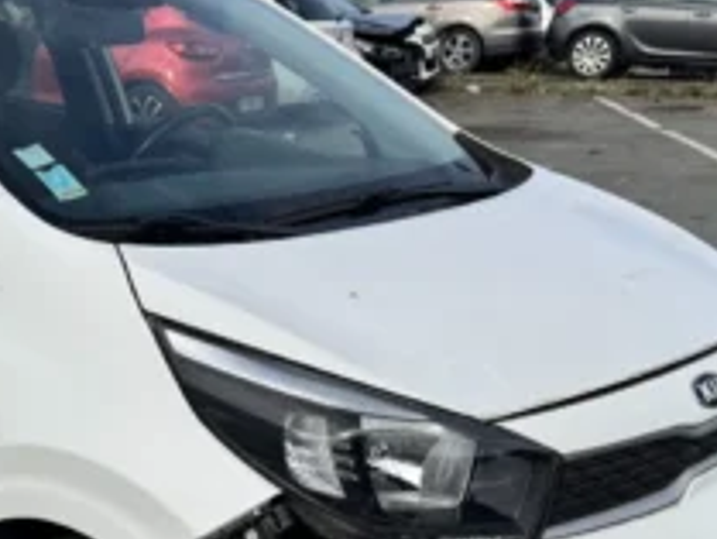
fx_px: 1430
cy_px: 436
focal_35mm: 69
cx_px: 168
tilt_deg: -14.3
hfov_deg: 27.7
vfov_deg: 21.1
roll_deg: -0.5
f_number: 1.78
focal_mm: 6.76
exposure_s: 1/4310
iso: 80
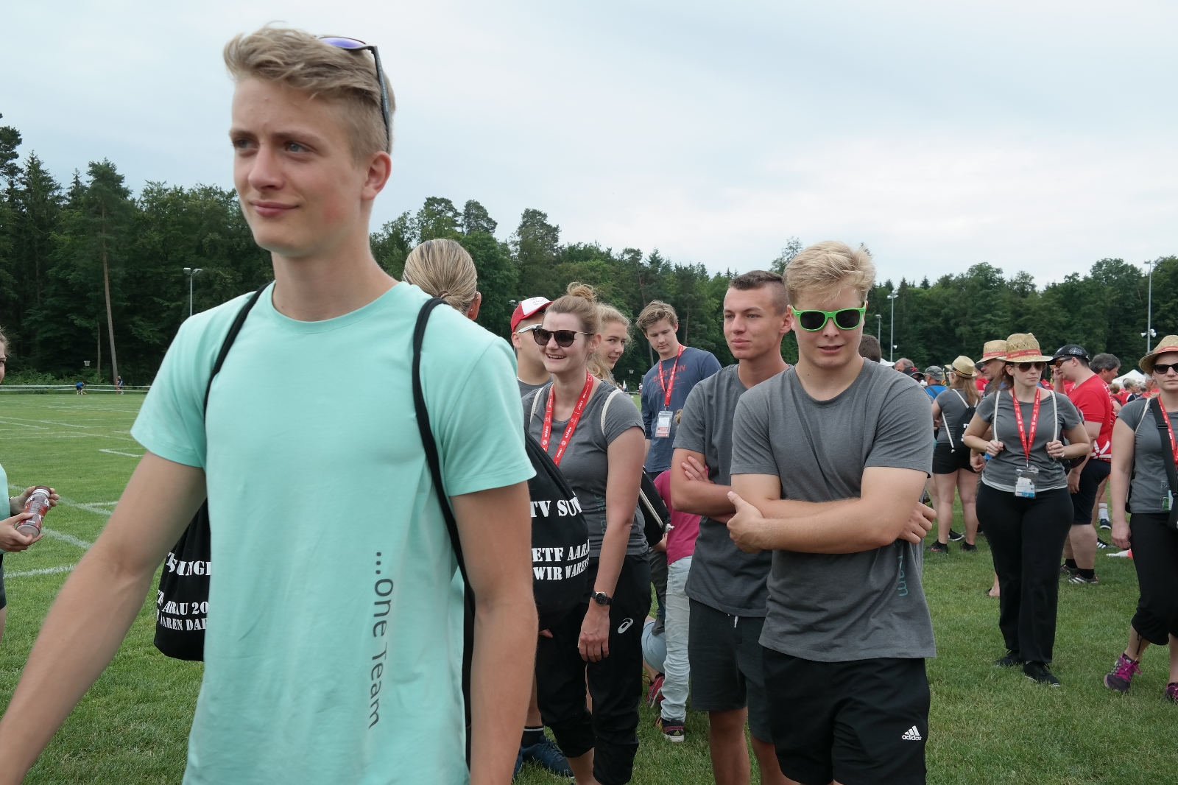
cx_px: 589
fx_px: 883
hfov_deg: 67.4
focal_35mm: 27
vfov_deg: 47.9
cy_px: 392
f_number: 6.3
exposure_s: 1/250
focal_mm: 18
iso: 200
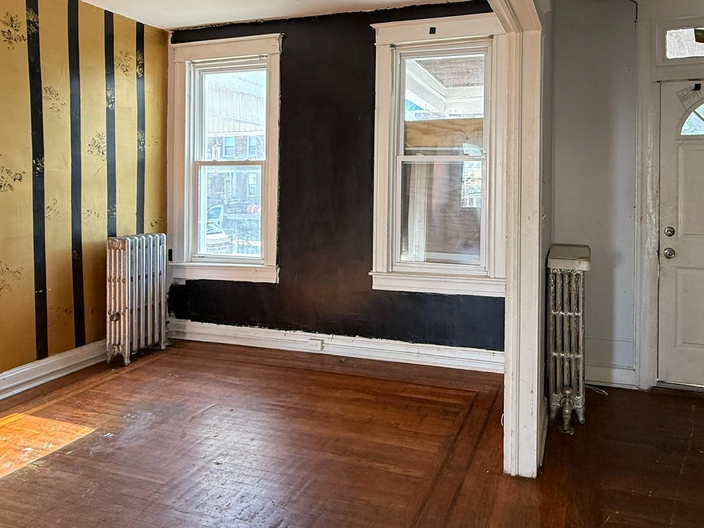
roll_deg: -0.7
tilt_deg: +0.5
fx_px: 468
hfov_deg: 71.9
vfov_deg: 57.8
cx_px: 466
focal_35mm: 23
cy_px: 185
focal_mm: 2.22
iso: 200
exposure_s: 1/99
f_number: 2.2
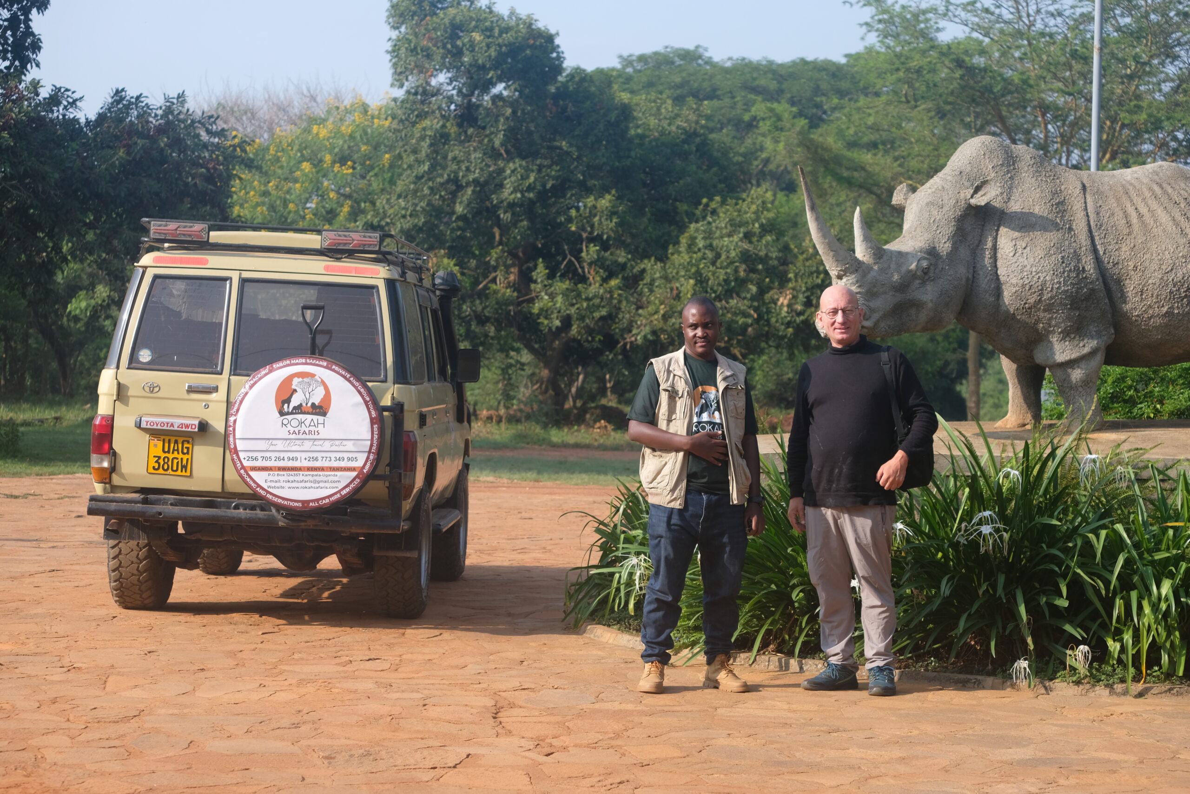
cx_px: 595
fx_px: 2744
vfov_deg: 16.5
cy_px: 397
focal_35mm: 83
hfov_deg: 24.5
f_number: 4.5
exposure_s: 1/600
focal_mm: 55
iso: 250
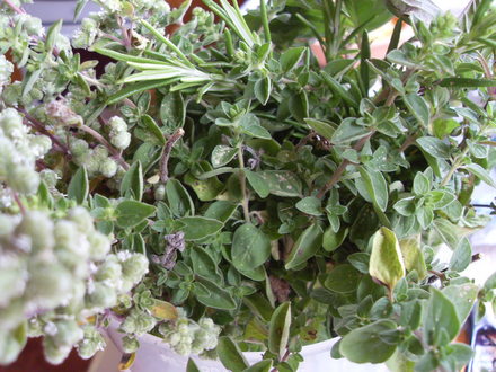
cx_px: 248
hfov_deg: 52.6
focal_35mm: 35
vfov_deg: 40.7
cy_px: 186
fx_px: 502
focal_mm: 6.3
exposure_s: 1/30
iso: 200
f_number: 2.8
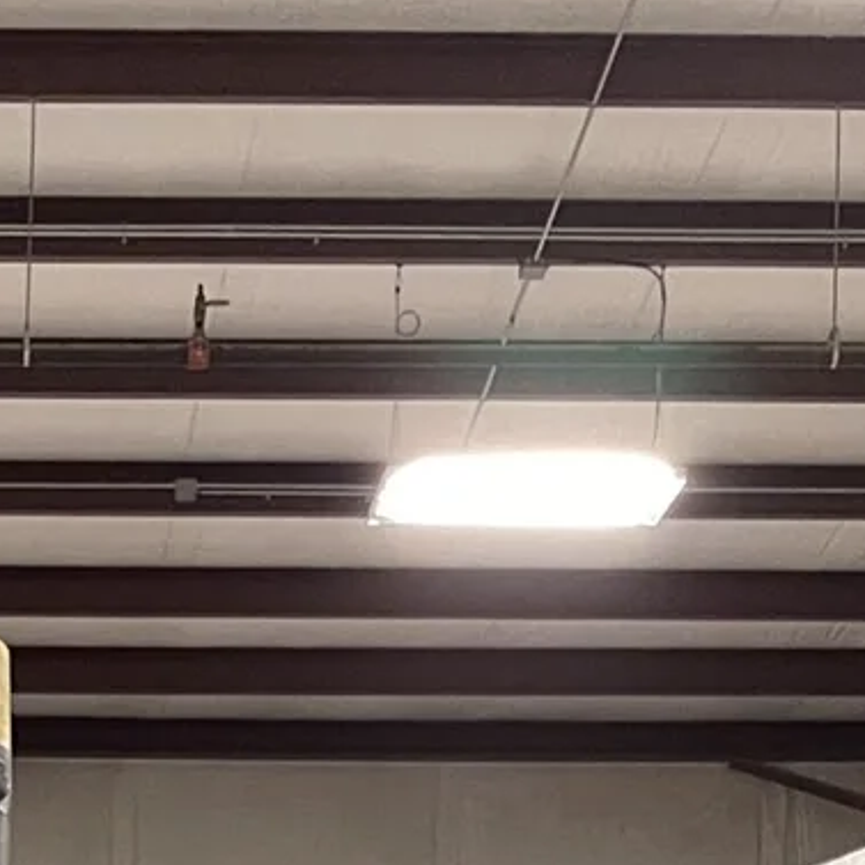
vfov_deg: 11.4
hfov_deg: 13.8
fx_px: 3449
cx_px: -197
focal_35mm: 122
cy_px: 2173
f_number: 1.6
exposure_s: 1/30
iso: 500
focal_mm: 4.2
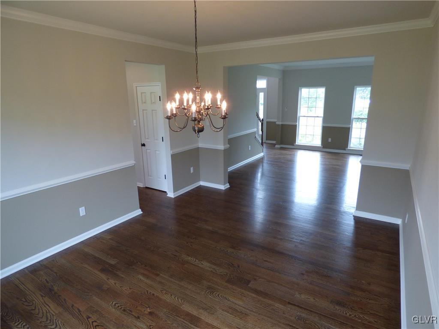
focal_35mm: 20
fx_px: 254
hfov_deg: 81.7
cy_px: 164
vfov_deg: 66.0
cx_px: 220
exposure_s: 1/60
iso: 160
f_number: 2.8
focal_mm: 3.58
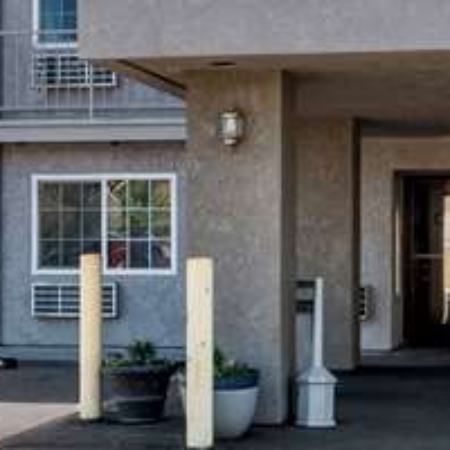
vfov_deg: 18.2
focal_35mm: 89
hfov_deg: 19.3
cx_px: 357
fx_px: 1309
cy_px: -134
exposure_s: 1/160
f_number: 10
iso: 250
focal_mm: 14
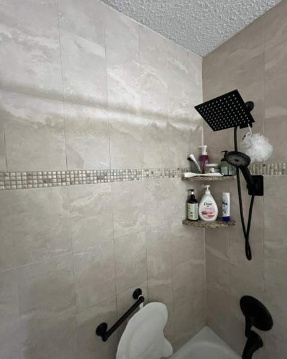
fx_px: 149
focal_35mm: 14
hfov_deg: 88.0
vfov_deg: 100.7
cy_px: 180
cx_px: 146
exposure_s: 1/60
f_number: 1.8
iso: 800
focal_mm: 1.57
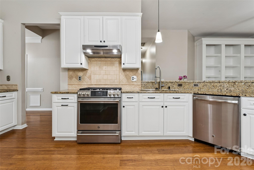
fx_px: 118
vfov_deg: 71.4
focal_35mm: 17
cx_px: 127
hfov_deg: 94.3
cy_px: 85
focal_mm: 16.7
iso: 100
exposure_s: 1
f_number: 13
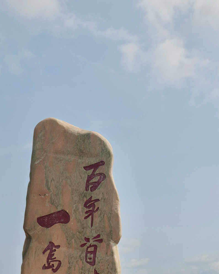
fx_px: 470
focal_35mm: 58
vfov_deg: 31.8
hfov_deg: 26.2
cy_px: 212
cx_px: 120
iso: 100
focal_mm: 37
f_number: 7.1
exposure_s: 1/250
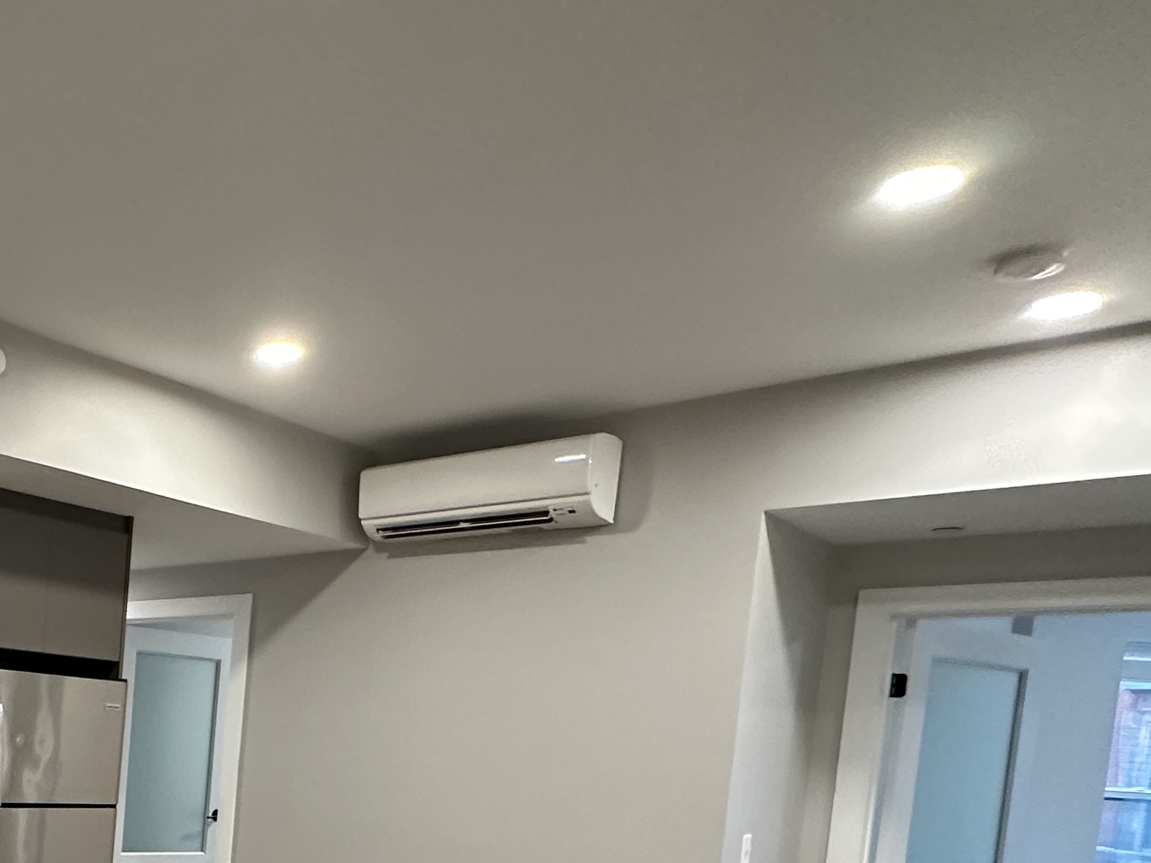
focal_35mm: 35
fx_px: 1164
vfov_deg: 37.4
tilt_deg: -3.8
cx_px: -77
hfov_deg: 42.7
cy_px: 813
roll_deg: -3.6
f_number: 2.2
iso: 500
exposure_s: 1/60
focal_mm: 2.22
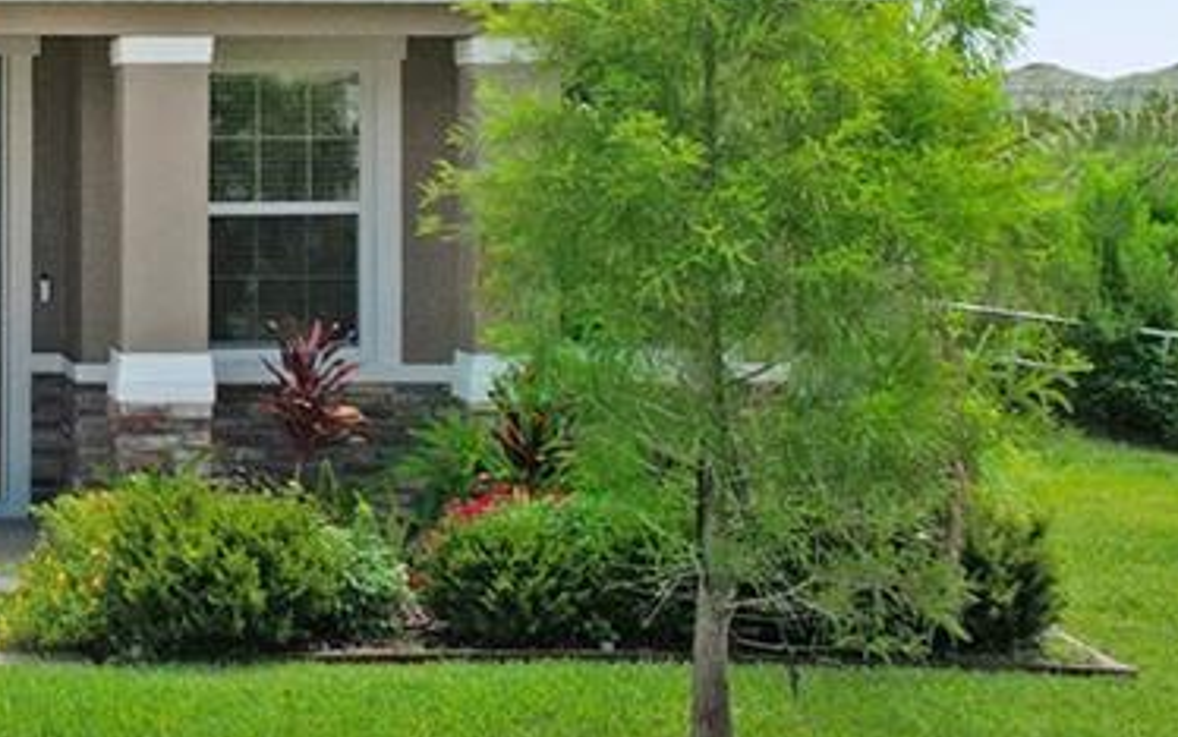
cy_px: 126
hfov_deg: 20.4
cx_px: -195
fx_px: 3083
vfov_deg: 13.6
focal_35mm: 96
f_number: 2.8
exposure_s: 1/800
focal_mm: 8.38
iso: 200
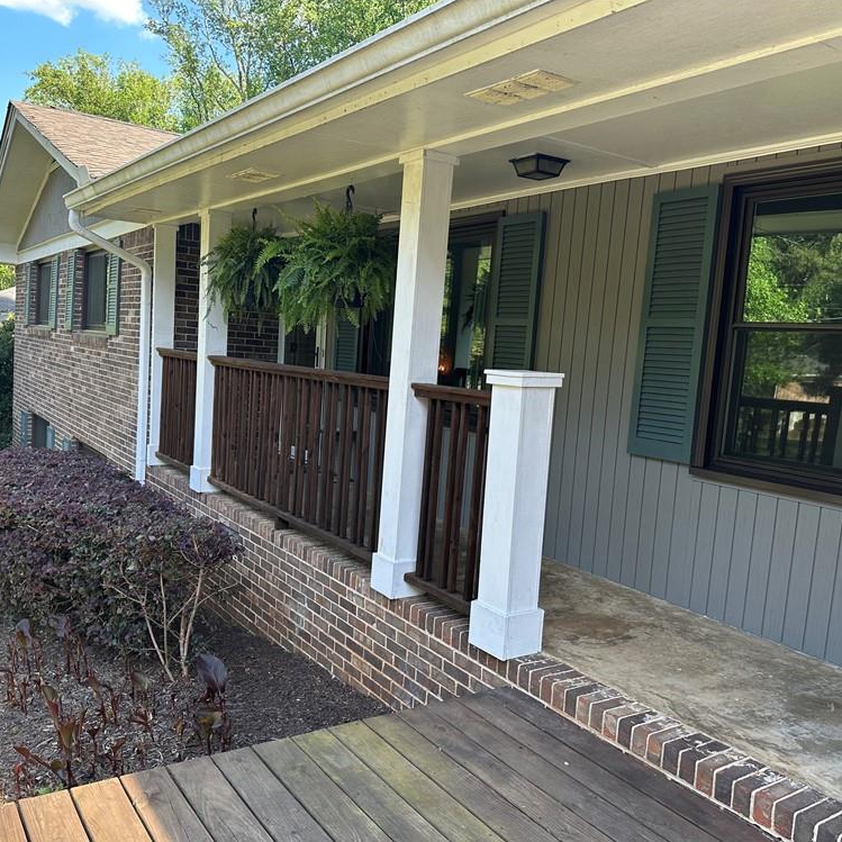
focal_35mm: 29
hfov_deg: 55.6
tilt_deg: -7.7
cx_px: 393
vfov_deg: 55.6
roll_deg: -5.0
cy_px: 429
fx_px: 798
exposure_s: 1/426
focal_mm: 6.86
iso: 80
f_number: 1.78
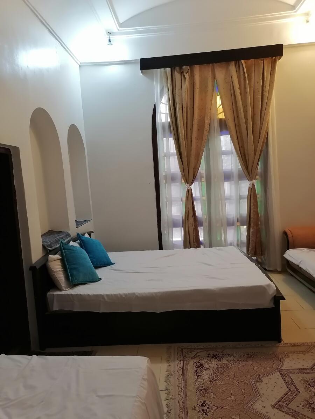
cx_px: 158
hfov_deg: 51.4
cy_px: 210
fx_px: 328
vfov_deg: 65.3
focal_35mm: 27
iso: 400
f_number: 1.8
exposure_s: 1/100
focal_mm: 5.3
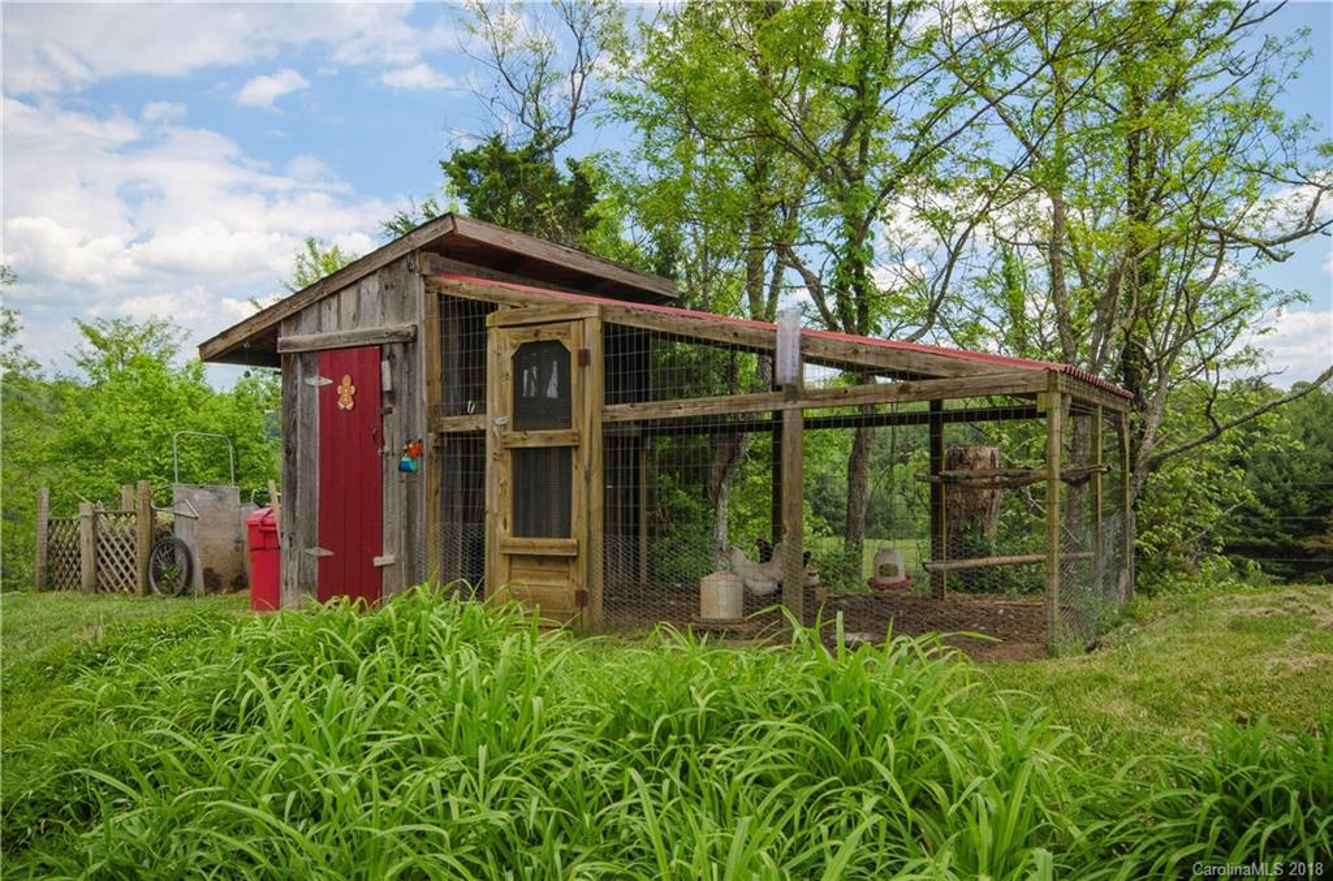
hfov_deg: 67.5
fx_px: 997
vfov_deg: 47.7
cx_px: 666
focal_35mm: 27
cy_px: 440
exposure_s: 1/160
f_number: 11
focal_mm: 18
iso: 100
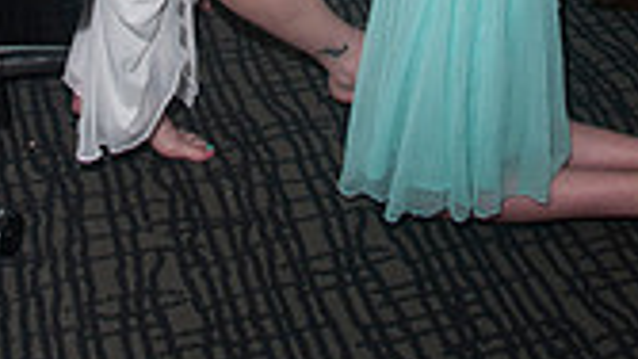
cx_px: 288
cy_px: -443
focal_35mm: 76
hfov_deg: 27.9
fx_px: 1286
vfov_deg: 12.9
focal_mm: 18
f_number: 5.6
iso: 400
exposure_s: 1/125
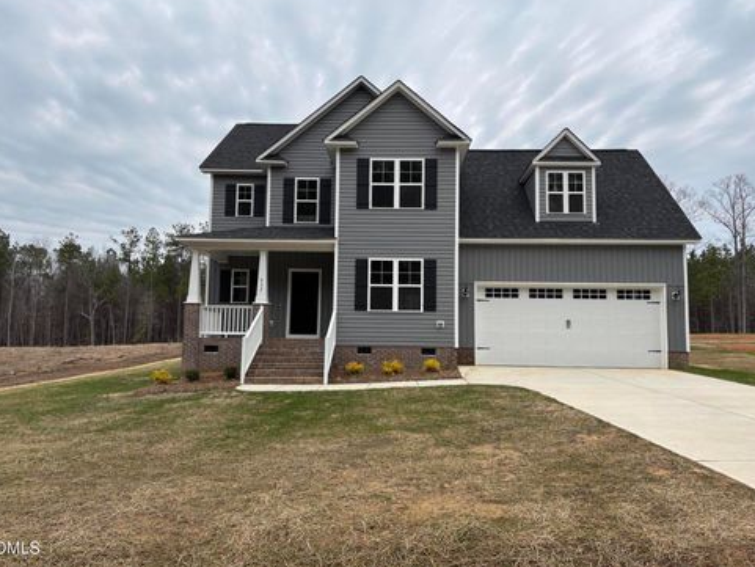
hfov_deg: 65.3
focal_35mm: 27
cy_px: 280
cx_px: 385
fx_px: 589
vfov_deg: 51.4
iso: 50
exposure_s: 1/1437
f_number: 1.6
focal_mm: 5.96
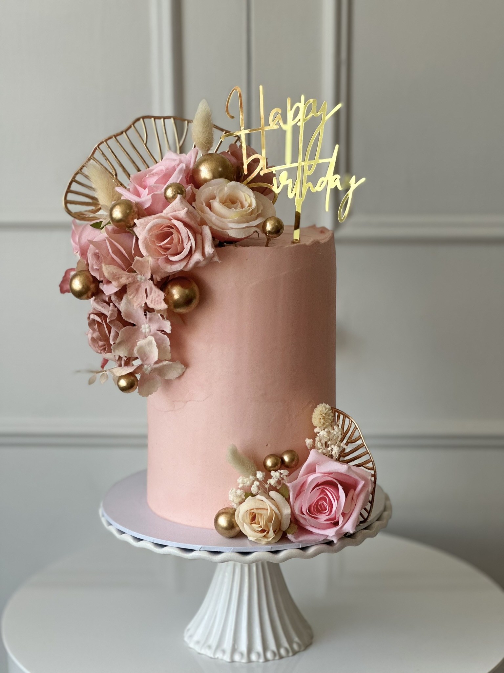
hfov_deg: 19.1
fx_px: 1495
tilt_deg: -10.7
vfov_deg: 25.3
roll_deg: +0.0
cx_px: 252
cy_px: 336
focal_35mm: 77
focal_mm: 9
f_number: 2.8
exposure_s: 1/121
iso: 64
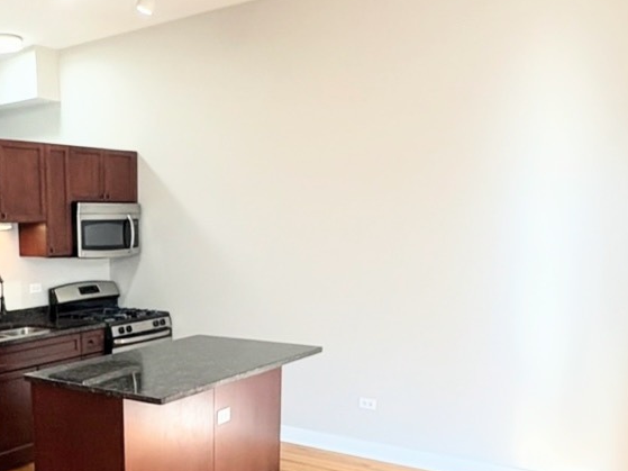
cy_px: 279
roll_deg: +1.9
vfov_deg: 44.0
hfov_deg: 43.6
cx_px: -66
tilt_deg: -11.2
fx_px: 580
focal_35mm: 32
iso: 160
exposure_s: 1/60
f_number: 2.2
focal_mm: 2.22
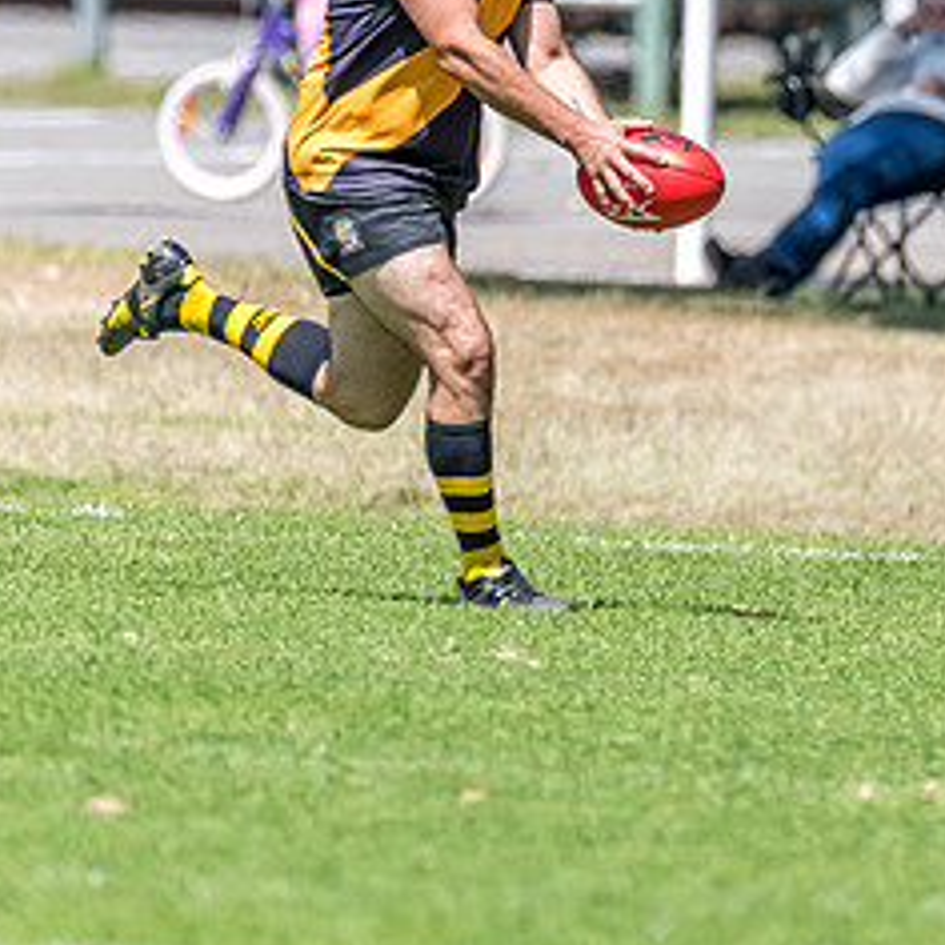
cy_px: 384
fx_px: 46607
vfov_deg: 1.2
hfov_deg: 1.2
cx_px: 803
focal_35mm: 1509
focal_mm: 600
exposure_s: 1/2500
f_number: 6.3
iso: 800
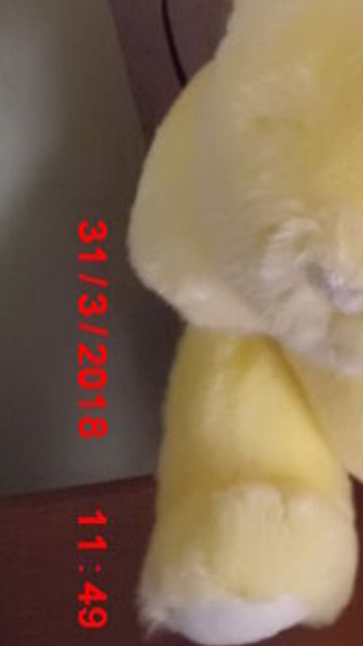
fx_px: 908
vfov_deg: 37.6
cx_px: 452
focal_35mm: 53
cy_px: 121
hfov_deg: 20.9
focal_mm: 4.6
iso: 800
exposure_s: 1/80
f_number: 3.2
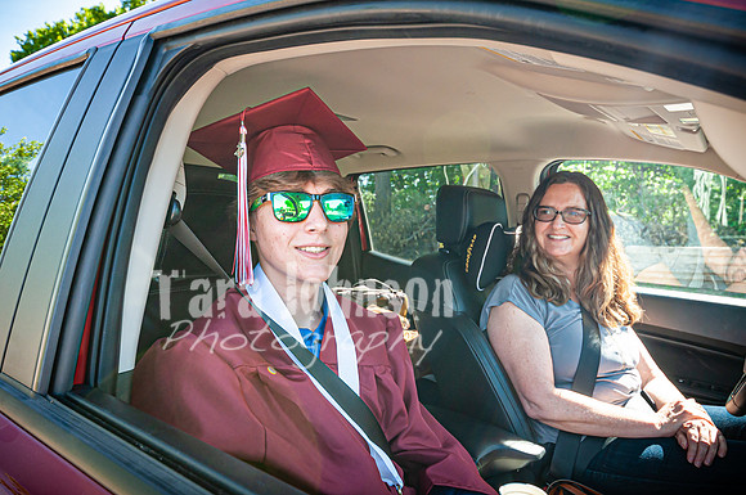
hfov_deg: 70.5
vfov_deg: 50.3
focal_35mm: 26
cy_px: 248
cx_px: 373
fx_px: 528
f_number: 5.6
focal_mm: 17
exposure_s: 1/125
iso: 200
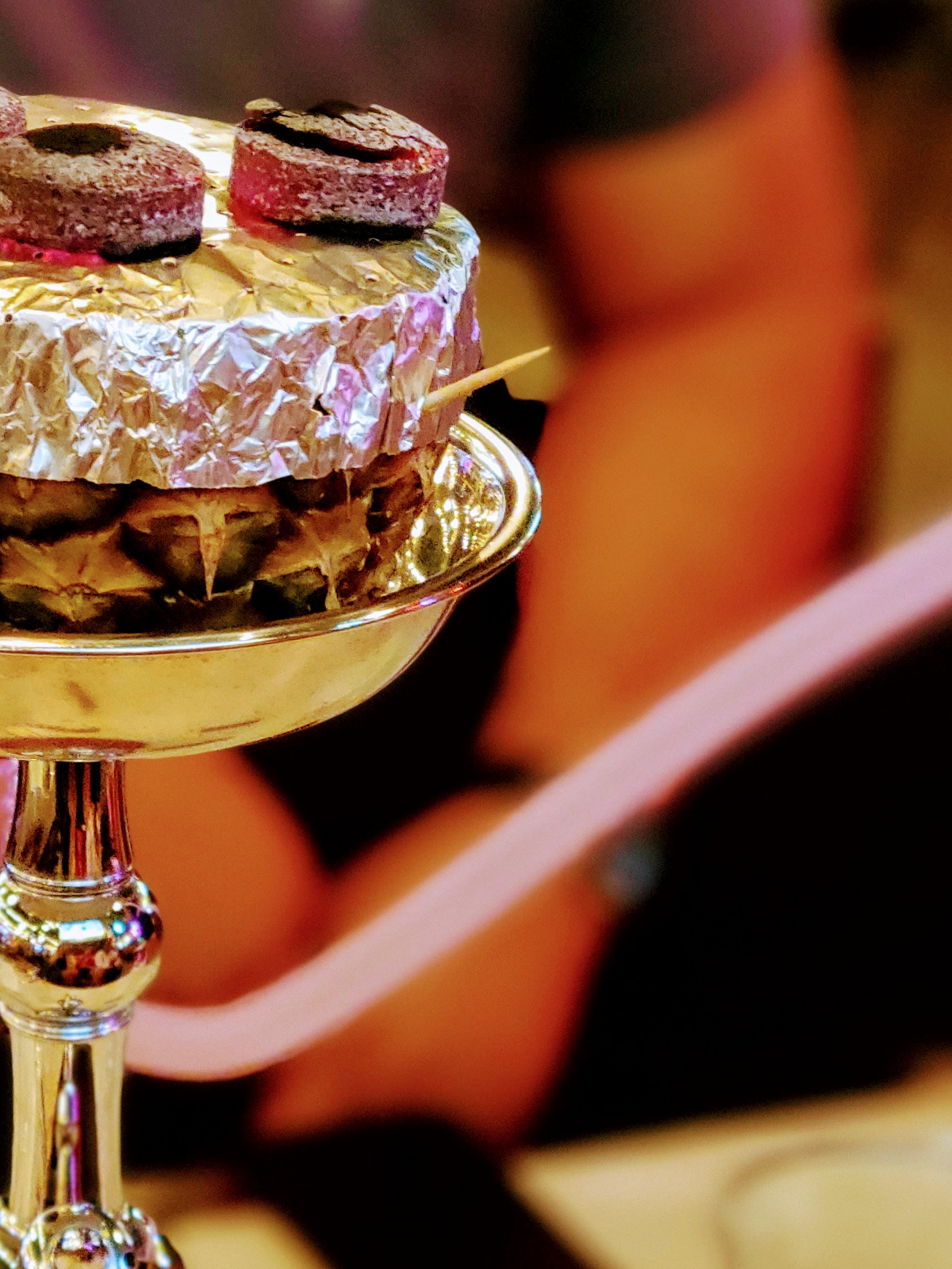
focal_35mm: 50
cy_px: 764
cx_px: 128
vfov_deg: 38.0
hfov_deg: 28.2
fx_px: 1834
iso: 640
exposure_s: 1/14
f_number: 2
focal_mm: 5.9
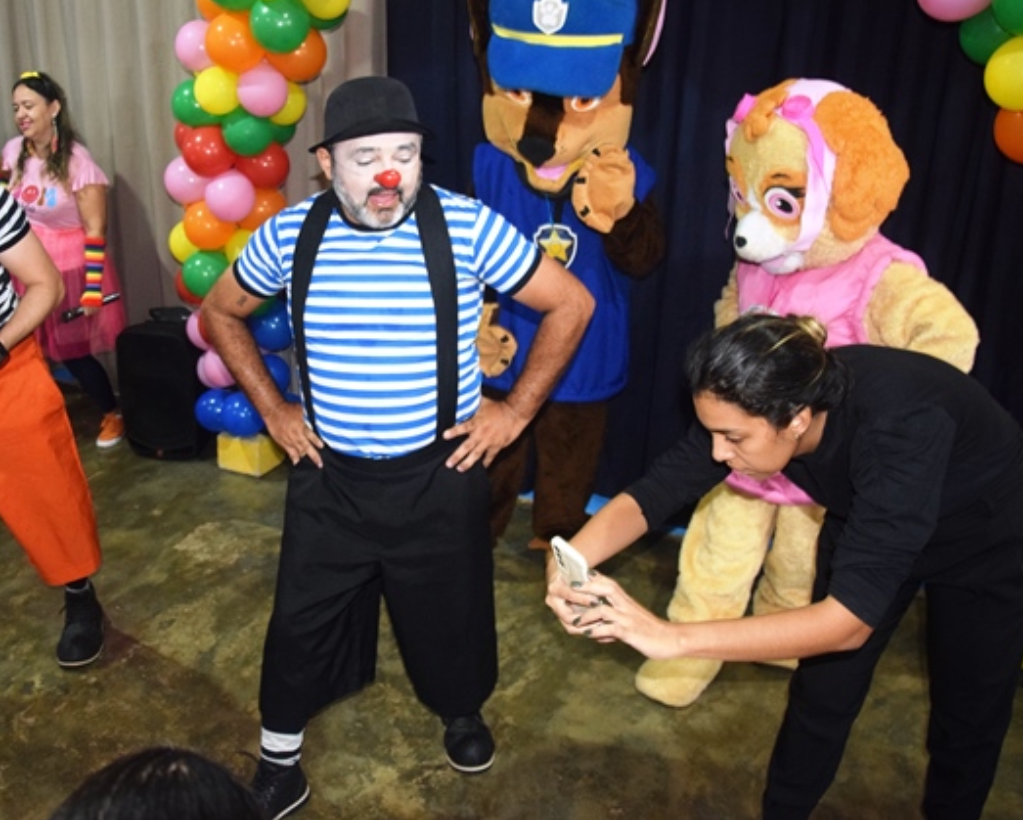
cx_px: 405
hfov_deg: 56.7
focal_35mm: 31
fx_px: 939
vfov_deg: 47.1
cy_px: 412
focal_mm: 18
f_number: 3.5
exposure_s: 1/60
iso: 1600
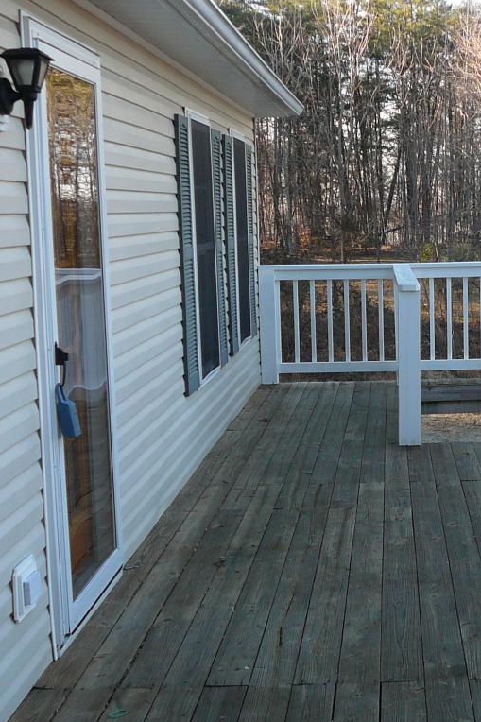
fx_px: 1223
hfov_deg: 21.6
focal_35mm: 61
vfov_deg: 32.9
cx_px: 455
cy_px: 384
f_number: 2.8
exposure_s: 1/160
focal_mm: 5.2
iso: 80
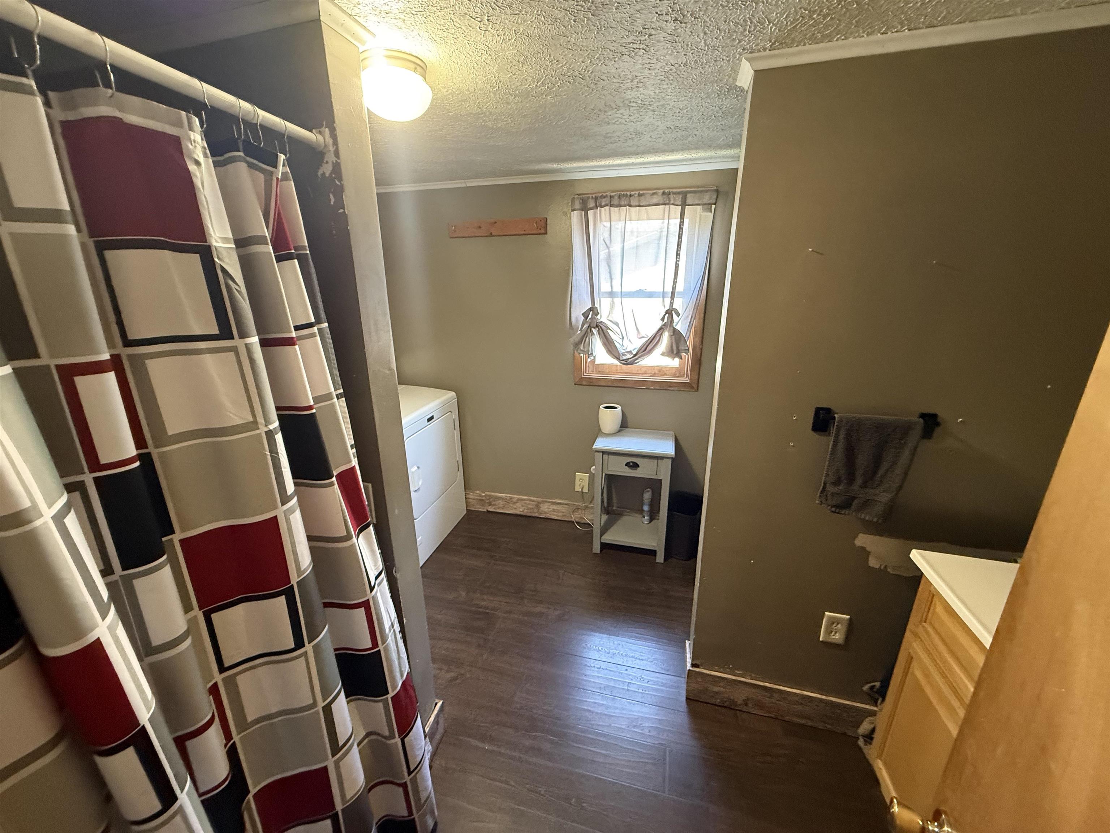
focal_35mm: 14
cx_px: 555
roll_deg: +1.1
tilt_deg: -17.4
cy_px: 416
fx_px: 449
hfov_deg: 102.1
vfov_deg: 85.7
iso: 500
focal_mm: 2.22
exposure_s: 1/60
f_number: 2.2
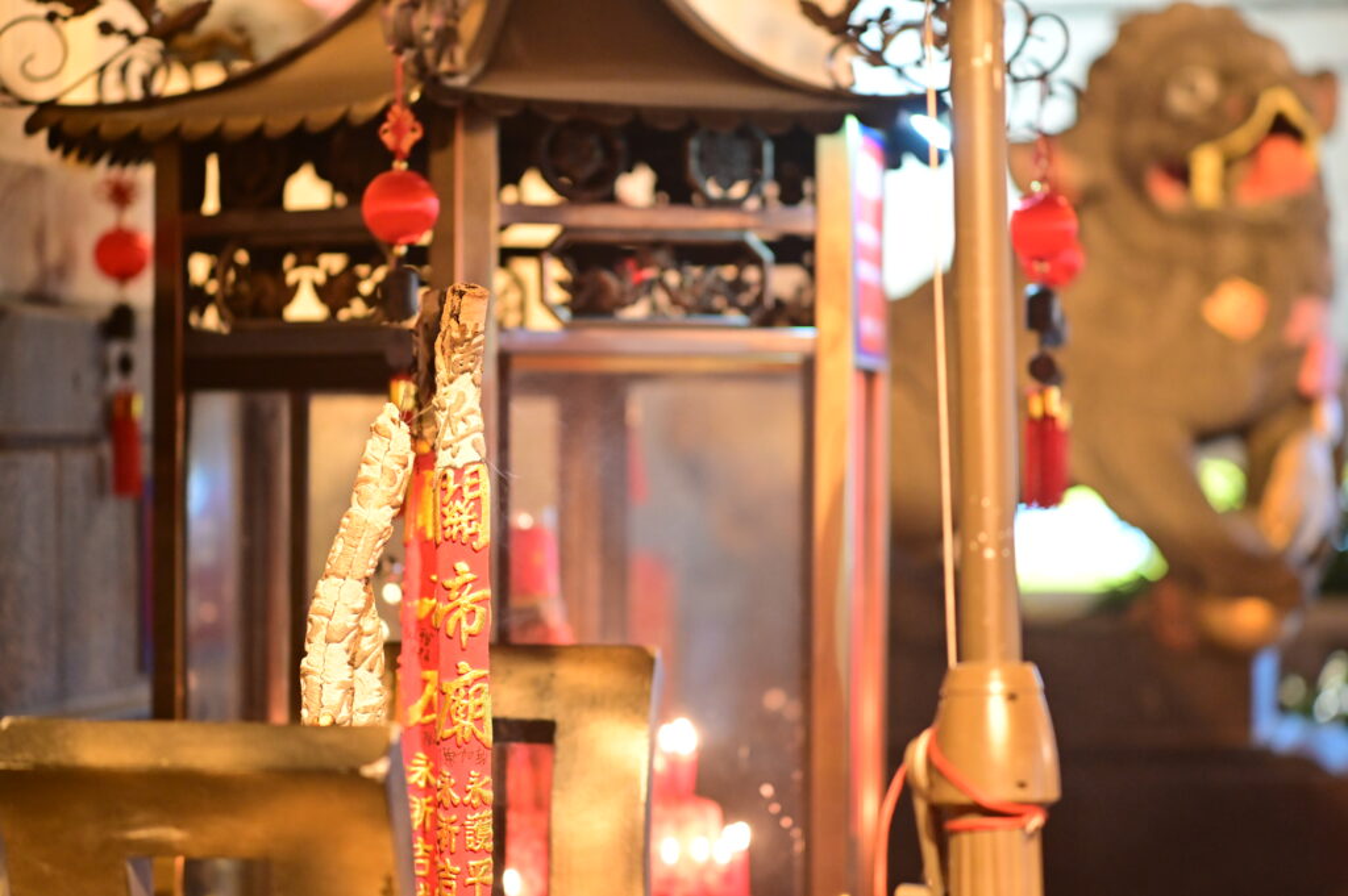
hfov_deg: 19.5
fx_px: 3928
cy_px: 448
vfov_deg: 13.0
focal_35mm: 105
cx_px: 674
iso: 4000
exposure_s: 1/100
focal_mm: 105
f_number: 2.5
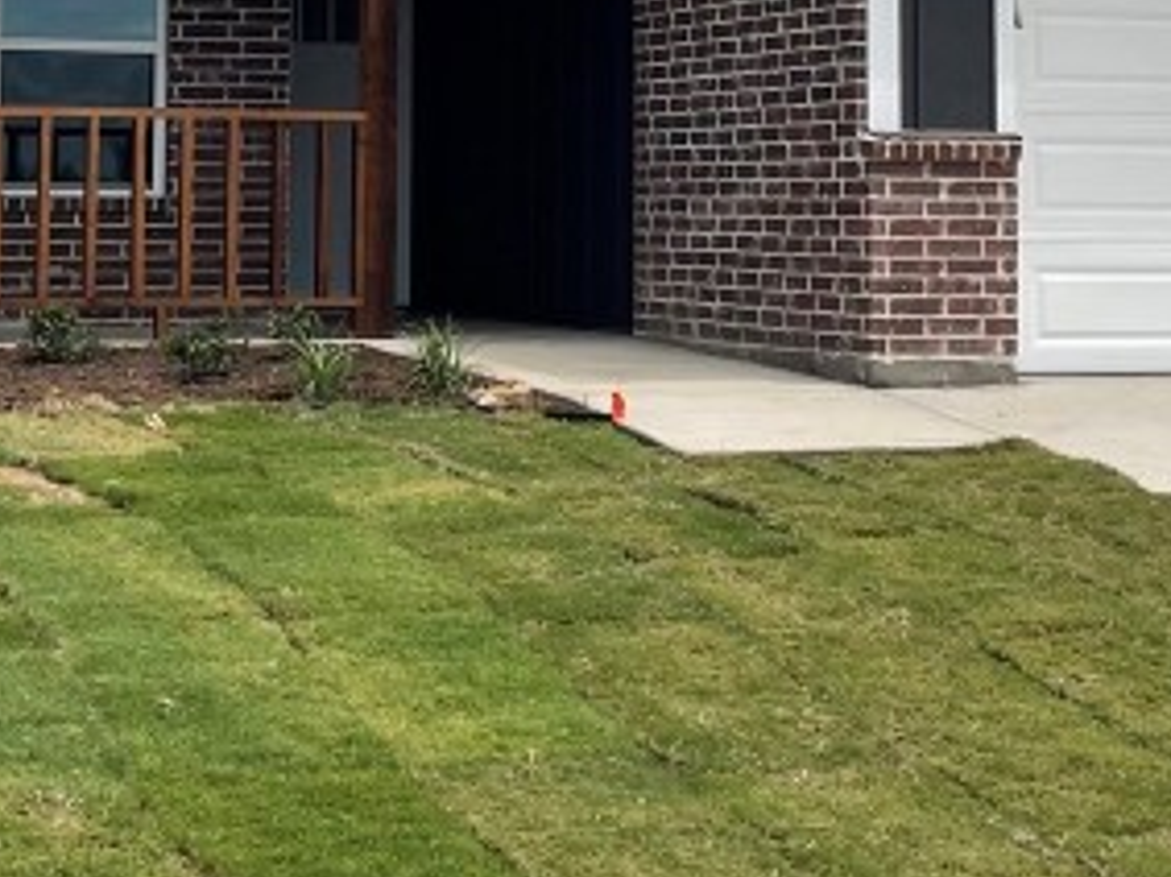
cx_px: 463
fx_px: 3179
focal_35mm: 94
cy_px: -25
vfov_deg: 15.4
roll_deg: +0.4
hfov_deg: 20.8
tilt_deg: +3.4
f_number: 1.6
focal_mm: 5.1
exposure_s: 1/5376
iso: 32
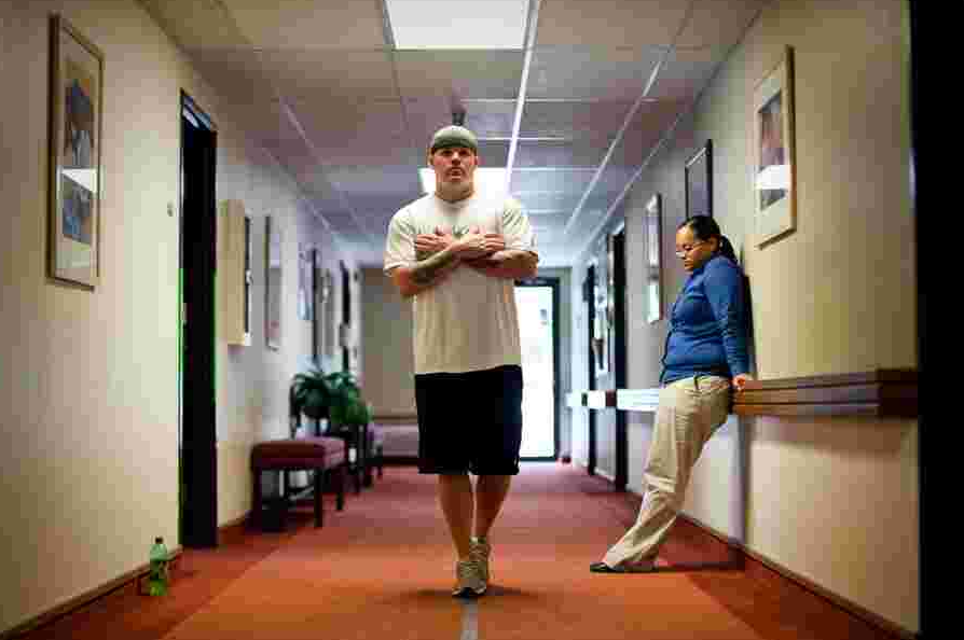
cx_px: 480
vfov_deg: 25.5
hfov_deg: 37.6
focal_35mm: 53
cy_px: 332
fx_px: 1418
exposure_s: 1/200
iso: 400
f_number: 2
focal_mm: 50
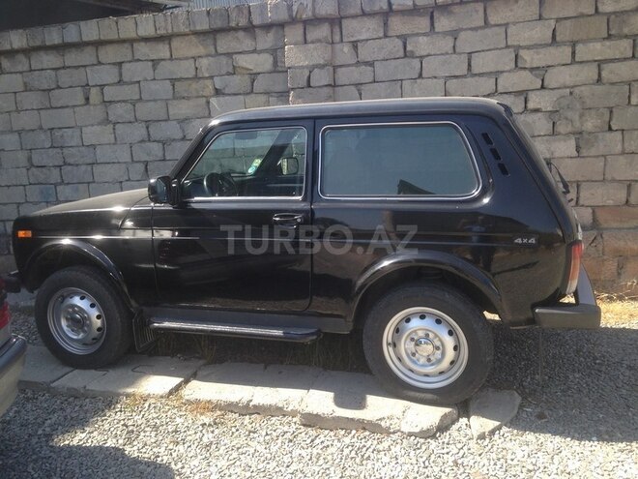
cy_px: 240
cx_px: 319
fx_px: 608
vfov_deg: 42.9
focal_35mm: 33
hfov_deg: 55.4
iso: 50
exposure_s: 1/480
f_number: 2.4
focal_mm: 4.12
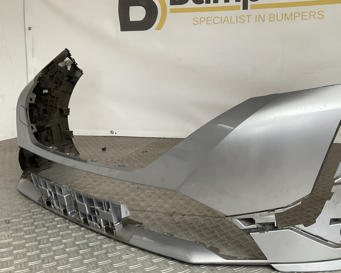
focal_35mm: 39
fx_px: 394
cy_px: 123
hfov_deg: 45.9
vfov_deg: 38.2
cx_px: 235
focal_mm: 3
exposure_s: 1/50
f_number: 1.8
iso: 40
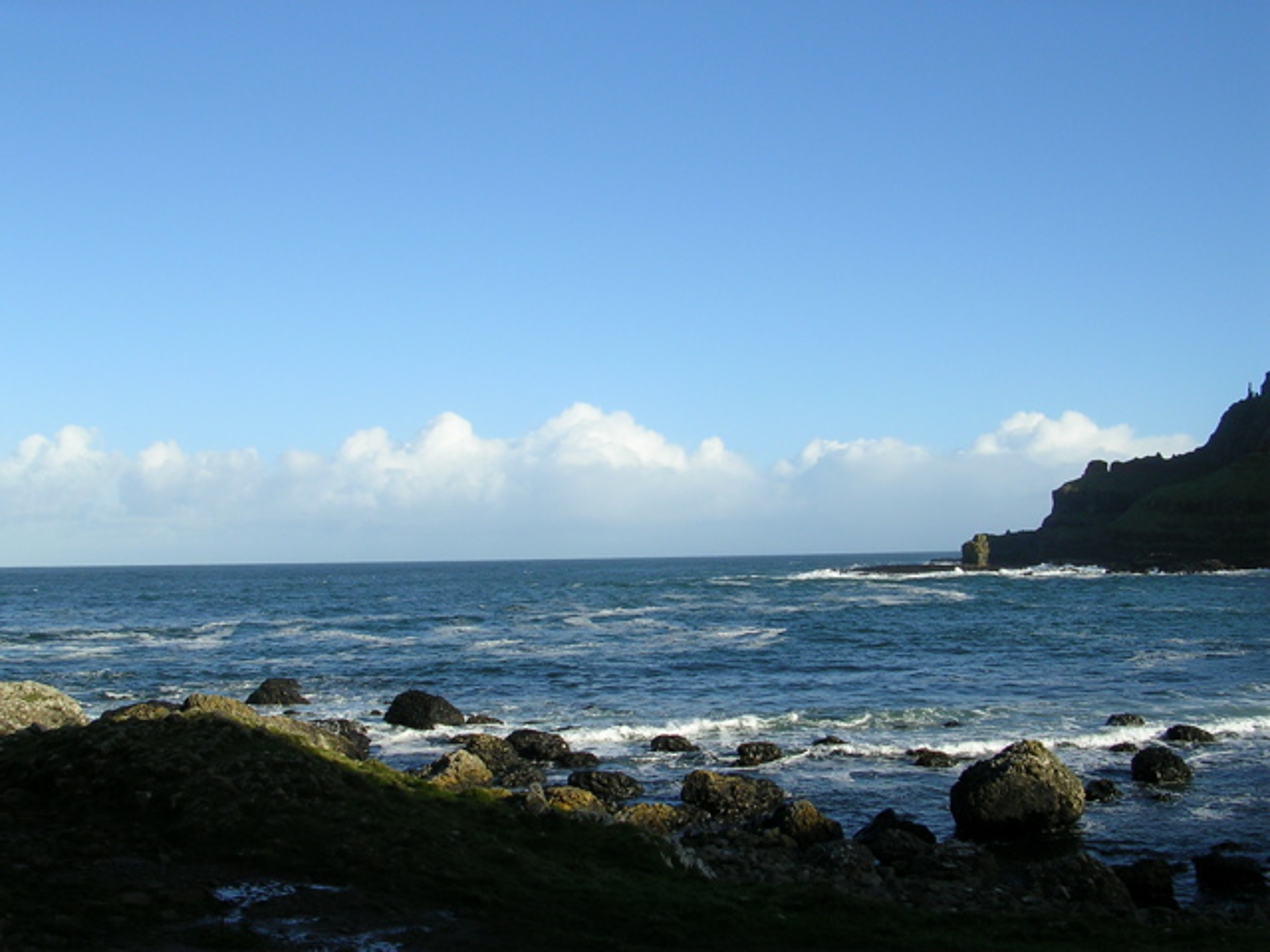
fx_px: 1394
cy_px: 476
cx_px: 635
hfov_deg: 49.0
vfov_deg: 37.7
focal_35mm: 38
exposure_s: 1/259
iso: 50
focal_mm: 5.8
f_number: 5.6
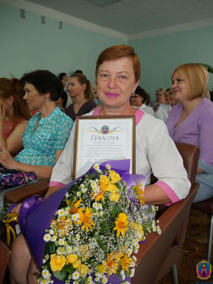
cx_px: 106
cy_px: 142
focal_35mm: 28
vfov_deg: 63.4
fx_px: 229
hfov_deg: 49.8
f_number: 3.5
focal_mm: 14
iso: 800
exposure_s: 1/60
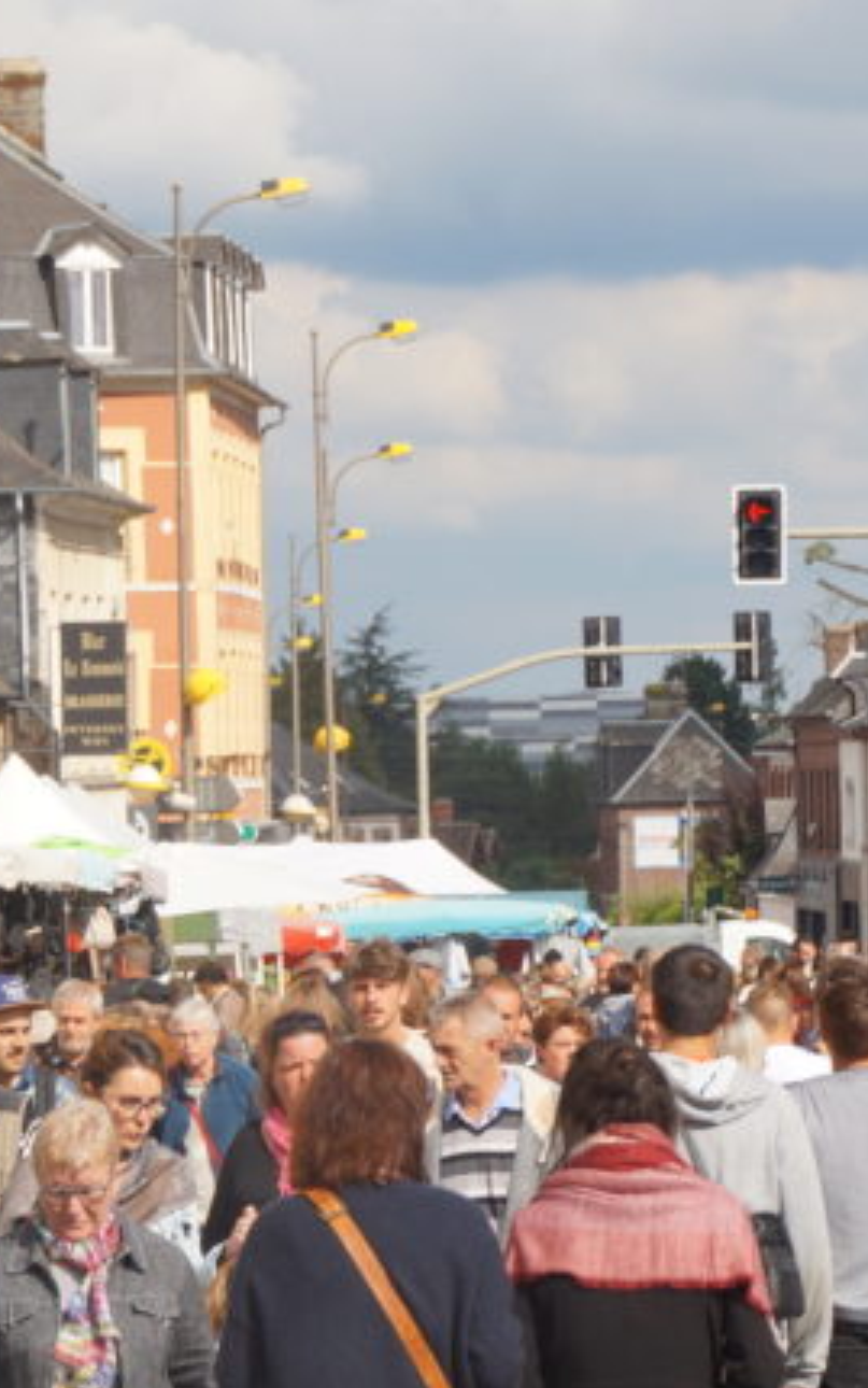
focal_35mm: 255
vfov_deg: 8.2
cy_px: 893
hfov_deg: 5.2
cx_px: 571
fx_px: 9645
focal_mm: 70
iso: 100
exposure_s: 1/160
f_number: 9
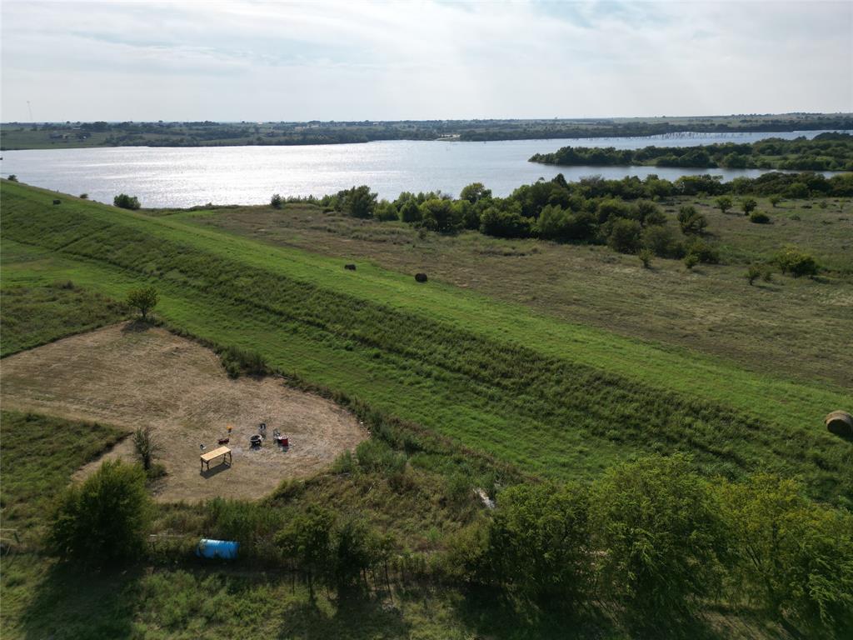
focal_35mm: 24
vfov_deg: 56.8
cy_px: 320
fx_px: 591
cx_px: 426
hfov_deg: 71.6
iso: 110
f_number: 1.7
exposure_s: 1/4000
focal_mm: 6.72
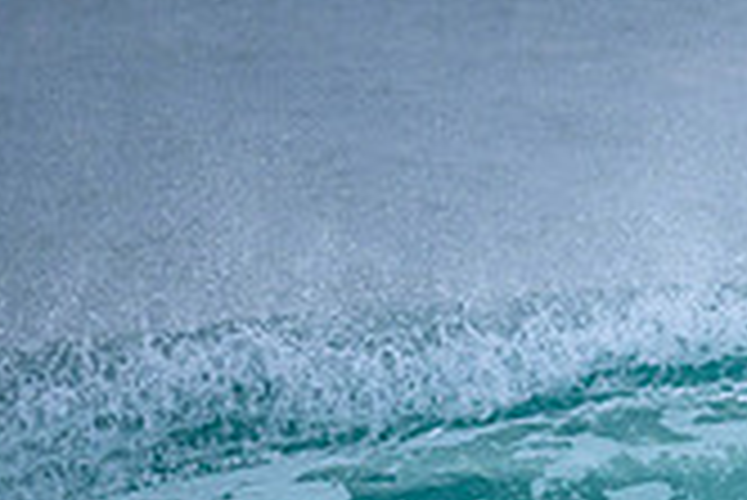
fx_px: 58087
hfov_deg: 0.7
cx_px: 1233
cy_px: 687
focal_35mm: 2797
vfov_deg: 0.5
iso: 1600
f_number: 6.3
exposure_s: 1/2000
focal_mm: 800
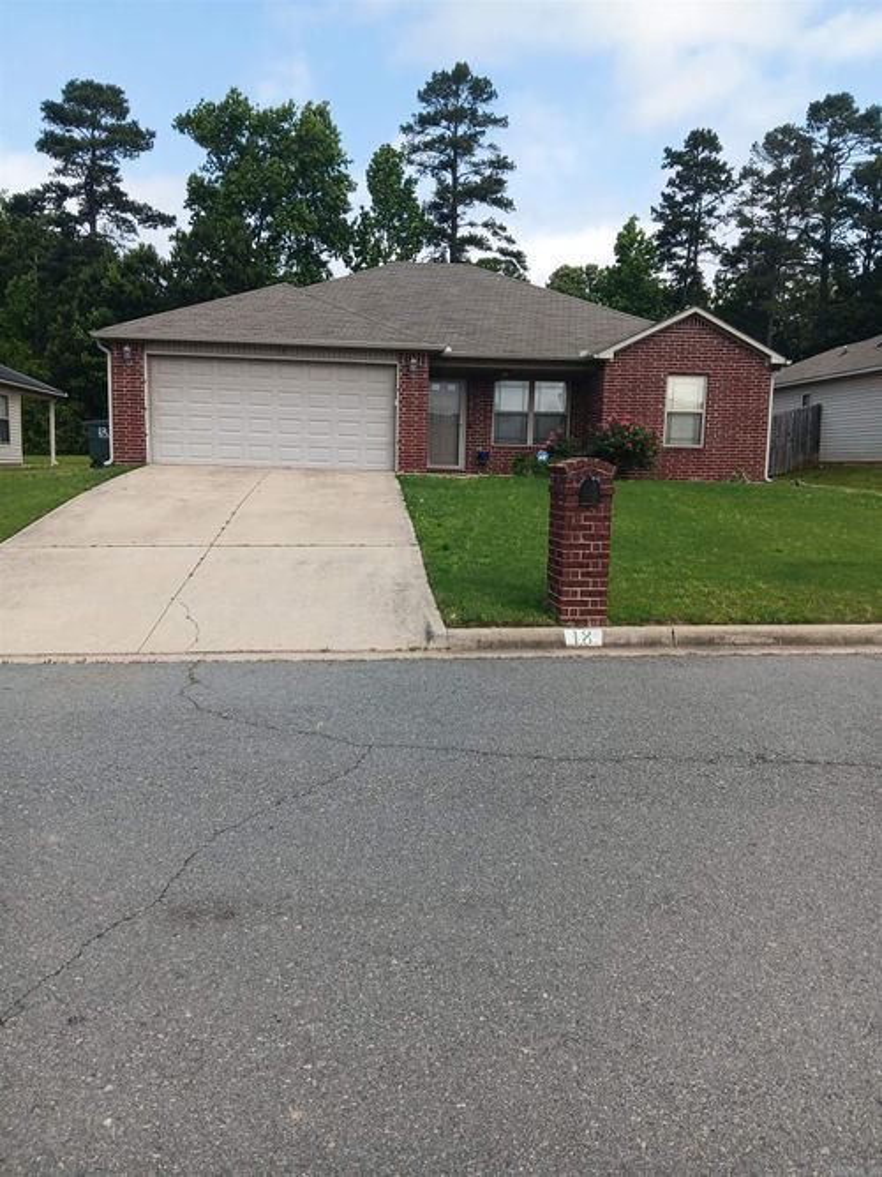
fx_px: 884
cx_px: 441
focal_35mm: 26
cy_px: 588
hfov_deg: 53.0
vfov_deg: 67.3
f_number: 1.8
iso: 20
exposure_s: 1/1000
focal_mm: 3.98
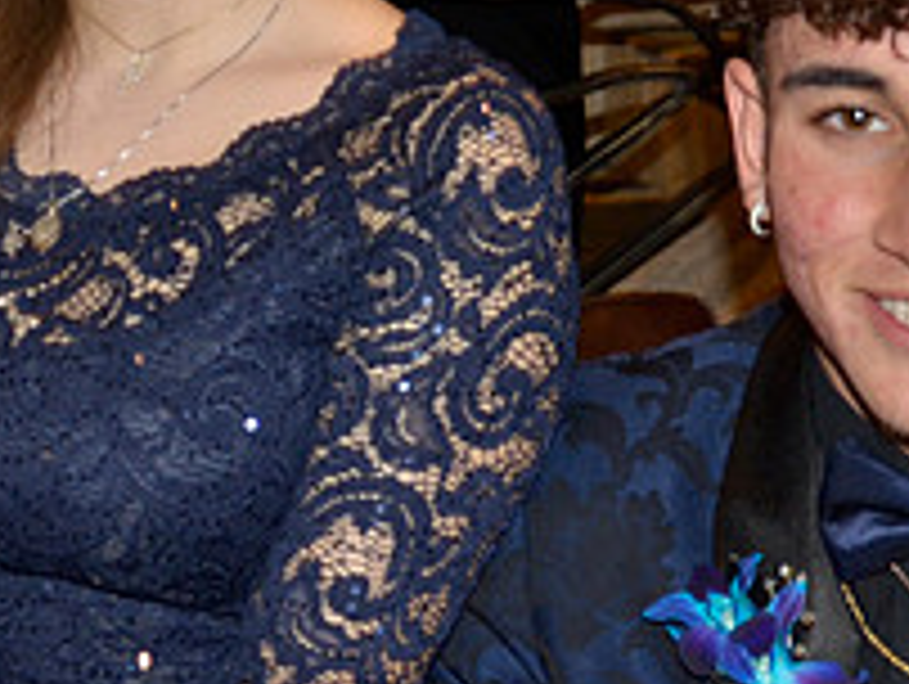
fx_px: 2603
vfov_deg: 14.9
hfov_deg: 19.8
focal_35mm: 99
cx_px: 378
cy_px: 130
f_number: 3.5
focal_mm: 24
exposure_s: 1/30
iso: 800
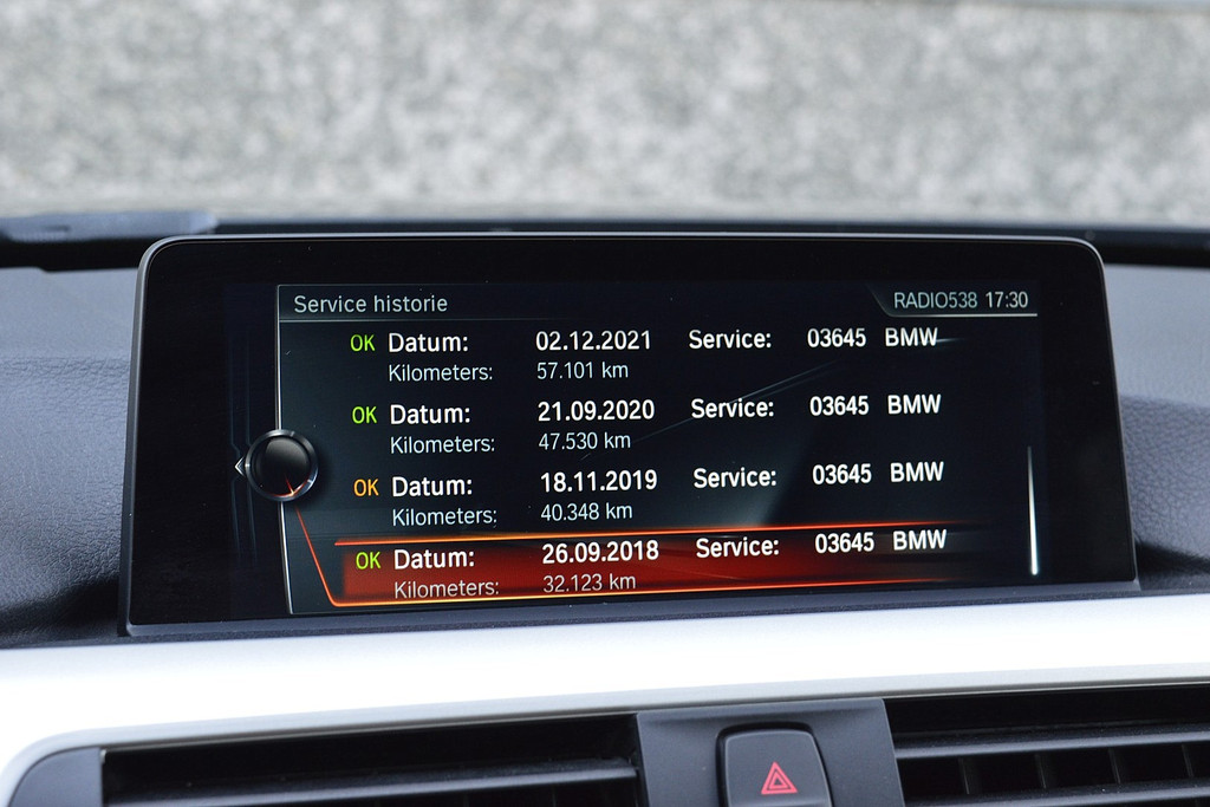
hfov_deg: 33.4
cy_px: 404
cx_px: 605
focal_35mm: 60
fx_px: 2017
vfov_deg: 22.6
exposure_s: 1/60
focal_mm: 40
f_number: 8
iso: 800
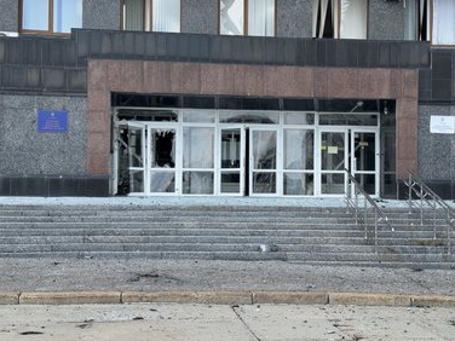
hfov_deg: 37.5
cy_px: 166
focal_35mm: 51
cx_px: 238
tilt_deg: +2.2
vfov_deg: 28.6
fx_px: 670
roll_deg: +0.0
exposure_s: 1/1681
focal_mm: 6.76
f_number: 1.78
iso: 64
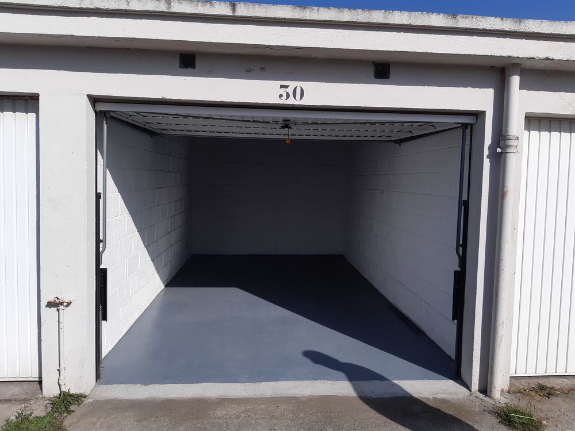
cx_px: 288
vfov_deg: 53.1
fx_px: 432
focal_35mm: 26
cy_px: 216
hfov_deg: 67.3
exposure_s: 1/3650
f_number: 1.7
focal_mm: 3.92
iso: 40
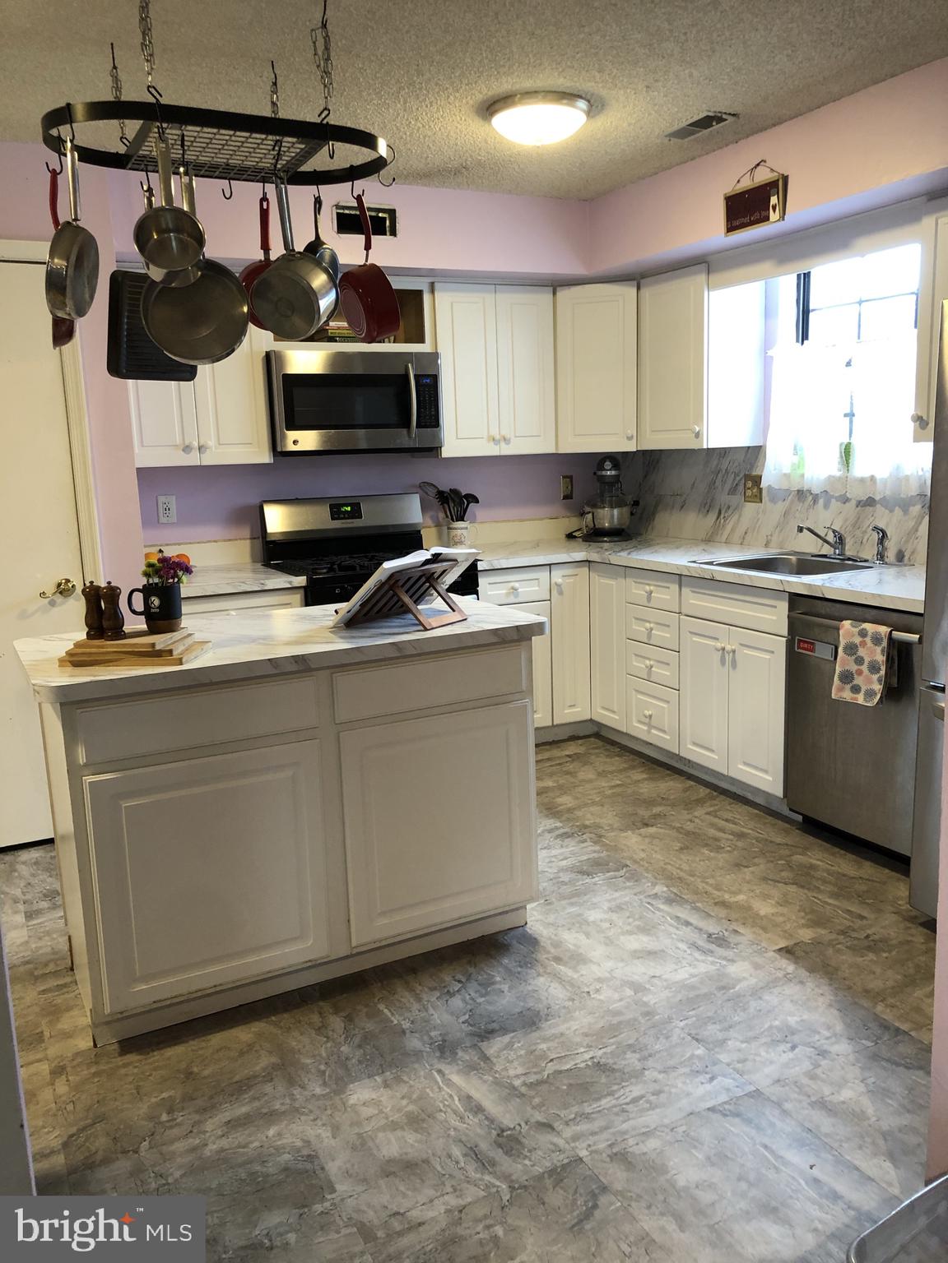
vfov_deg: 63.4
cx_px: 474
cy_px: 632
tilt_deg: -9.7
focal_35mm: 28
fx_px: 1022
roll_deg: +1.7
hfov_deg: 49.7
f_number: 1.8
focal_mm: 4
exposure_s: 1/20
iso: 40
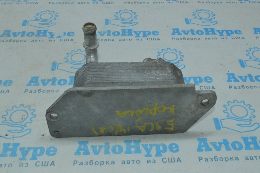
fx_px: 336
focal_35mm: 46
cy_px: 86
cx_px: 130
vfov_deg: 28.9
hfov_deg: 42.4
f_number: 29
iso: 6400
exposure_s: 1/60
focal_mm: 31
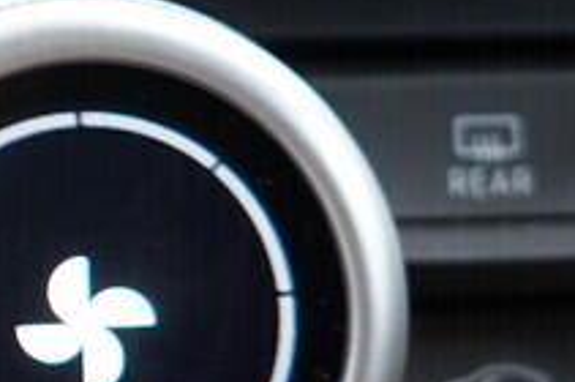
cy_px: 330
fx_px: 3923
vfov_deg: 5.6
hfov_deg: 8.2
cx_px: -316
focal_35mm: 246
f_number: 2.8
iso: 320
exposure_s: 1/40
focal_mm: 24
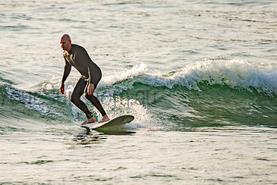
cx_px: 88
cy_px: 72
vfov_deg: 1.4
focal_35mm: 972
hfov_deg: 2.1
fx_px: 7485
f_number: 5.6
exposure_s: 1/250
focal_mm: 500
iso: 110
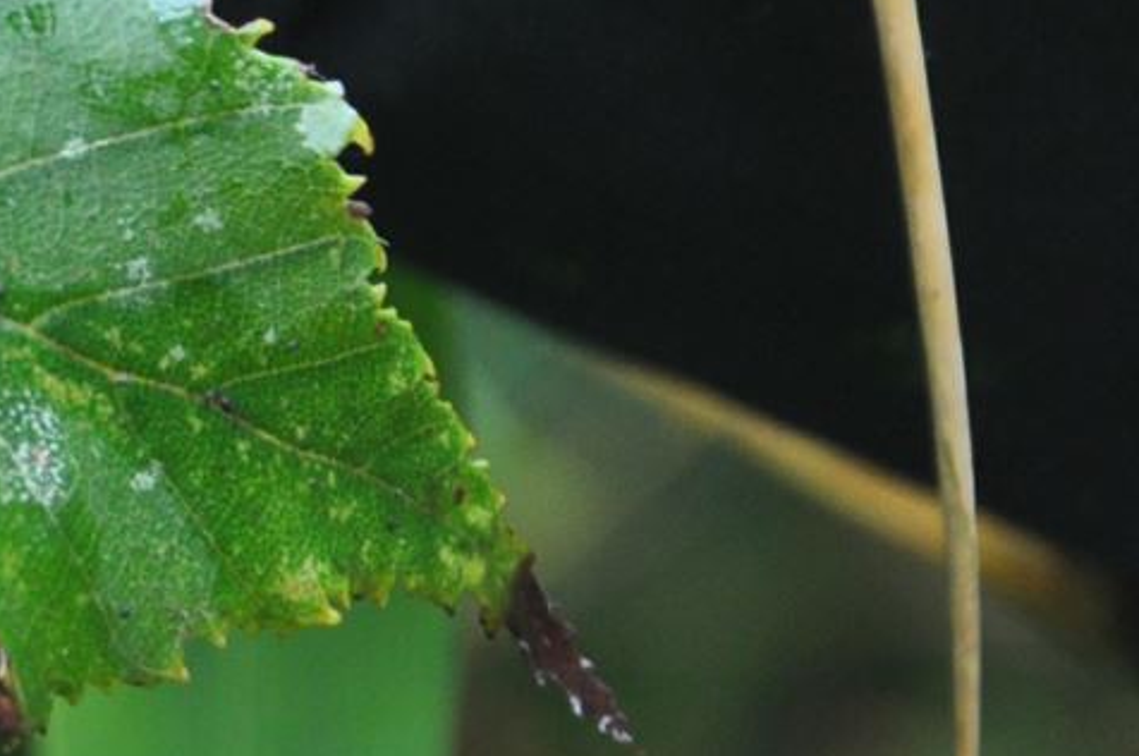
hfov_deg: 5.3
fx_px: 12259
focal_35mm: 388
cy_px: -248
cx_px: -681
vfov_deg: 3.5
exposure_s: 1/60
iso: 640
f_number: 5
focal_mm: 58
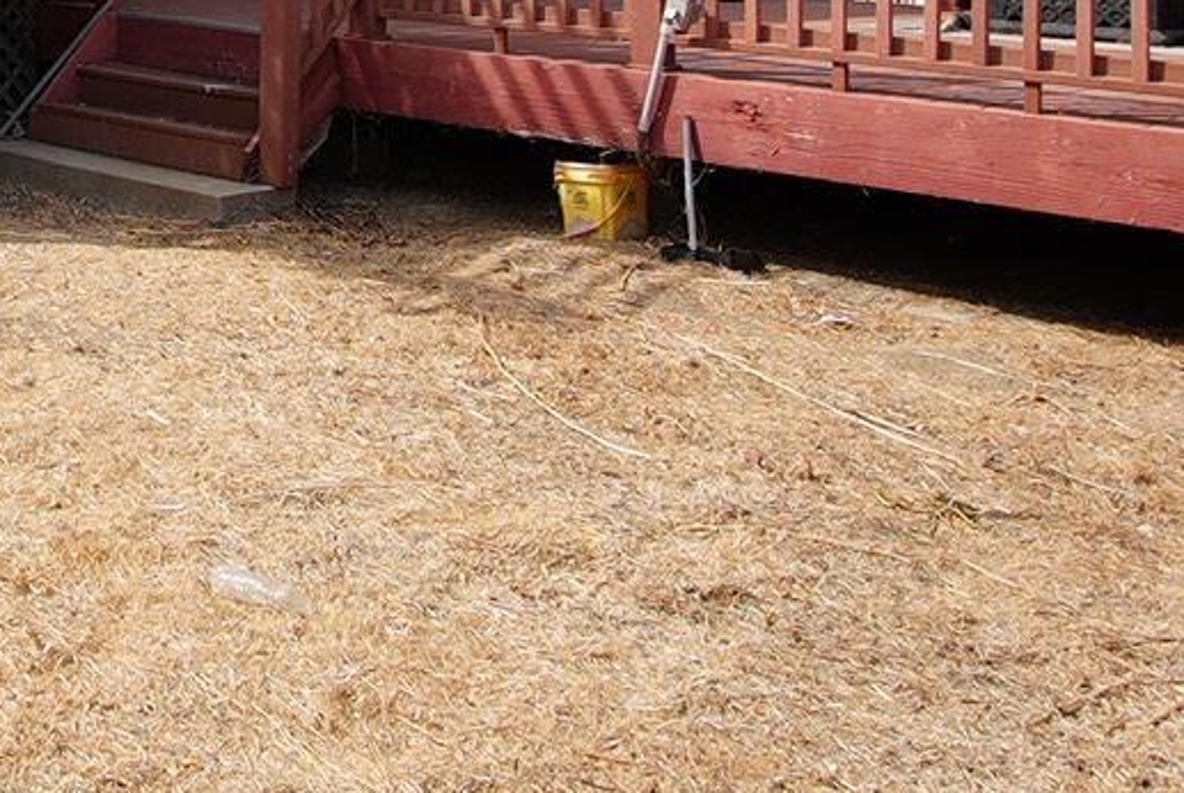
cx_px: -169
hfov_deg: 33.5
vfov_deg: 24.3
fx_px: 1646
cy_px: -181
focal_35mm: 50
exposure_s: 1/320
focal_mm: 11
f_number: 5
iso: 80
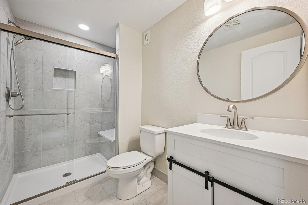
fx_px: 120
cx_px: 154
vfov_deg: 81.2
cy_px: 102
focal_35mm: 14
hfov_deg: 104.3
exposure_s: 1/15
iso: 280
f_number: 8
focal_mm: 14
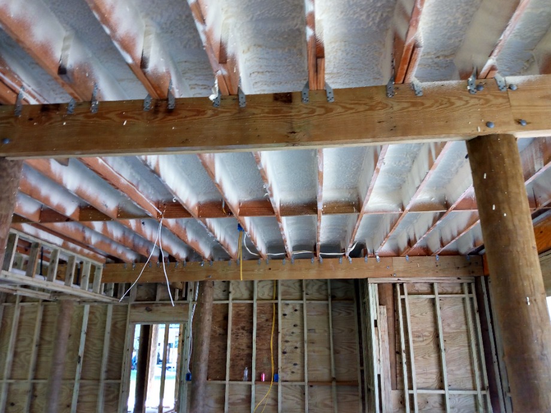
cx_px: 276
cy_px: 206
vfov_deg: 66.0
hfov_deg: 81.7
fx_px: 318
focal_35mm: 20
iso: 118
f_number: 2
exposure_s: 1/120
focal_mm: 3.54
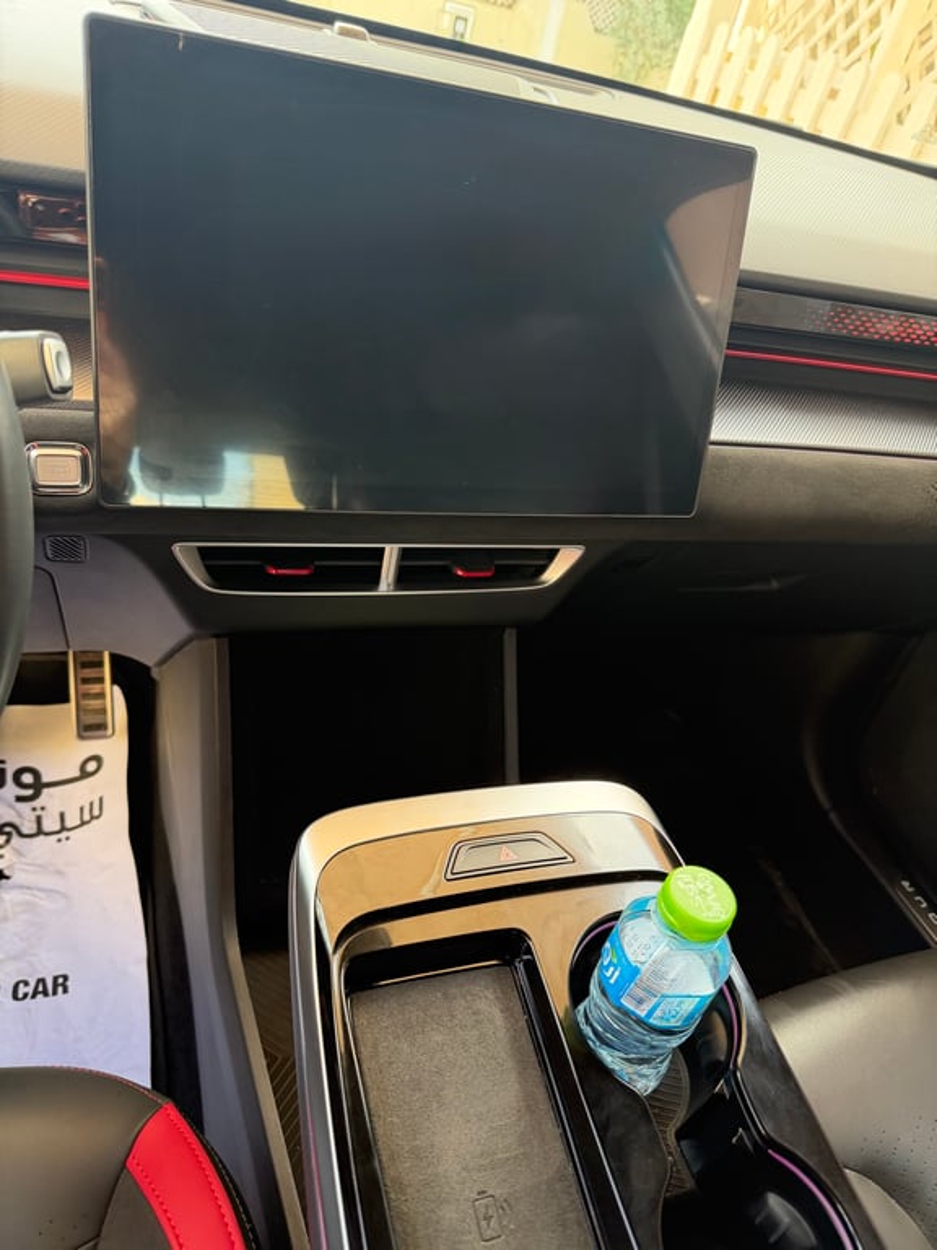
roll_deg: -15.5
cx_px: 468
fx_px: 866
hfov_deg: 56.8
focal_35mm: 24
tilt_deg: -36.7
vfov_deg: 71.6
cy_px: 625
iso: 200
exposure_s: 1/103
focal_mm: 6.76
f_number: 1.78
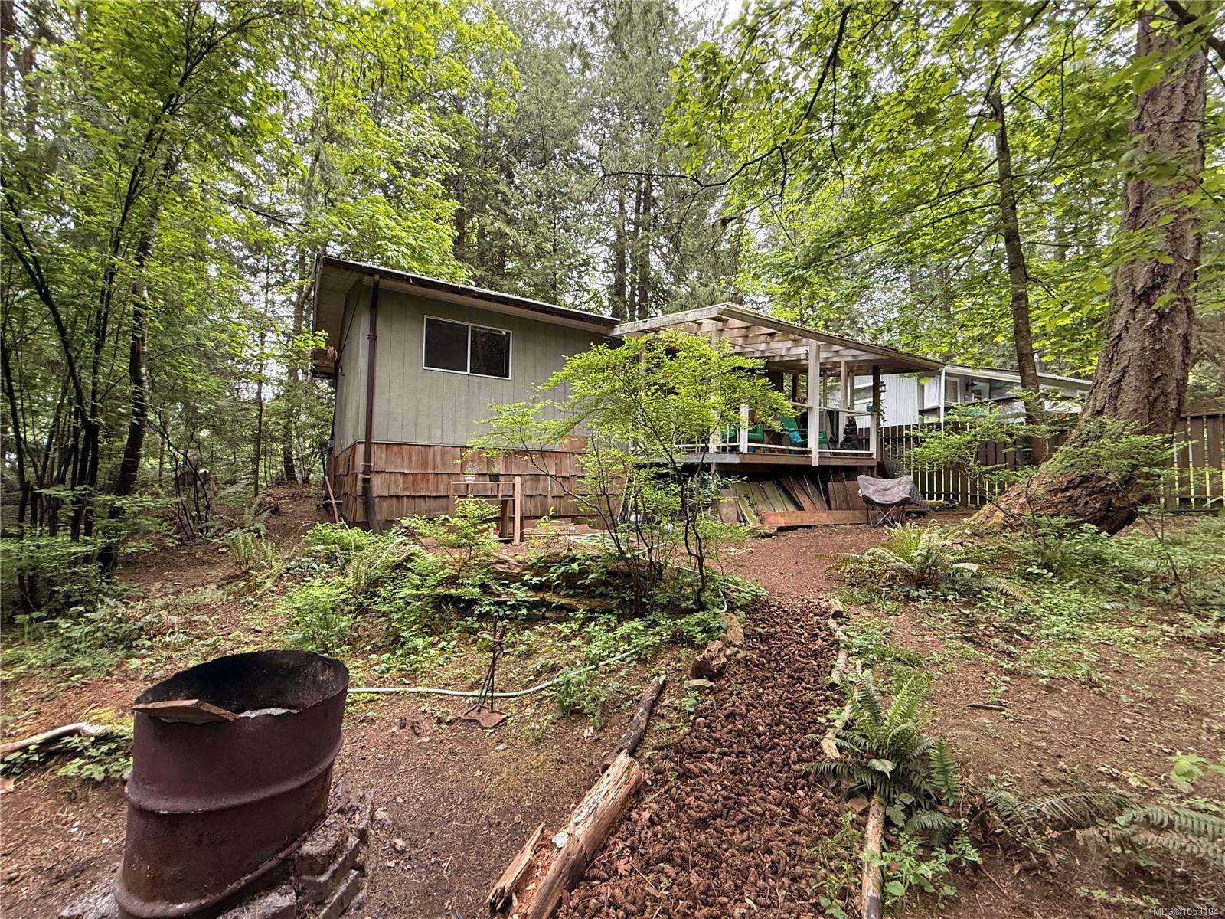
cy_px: 460
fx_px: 495
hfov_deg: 102.1
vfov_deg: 85.7
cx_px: 612
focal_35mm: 14
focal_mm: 2.22
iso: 200
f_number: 2.2
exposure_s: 1/99
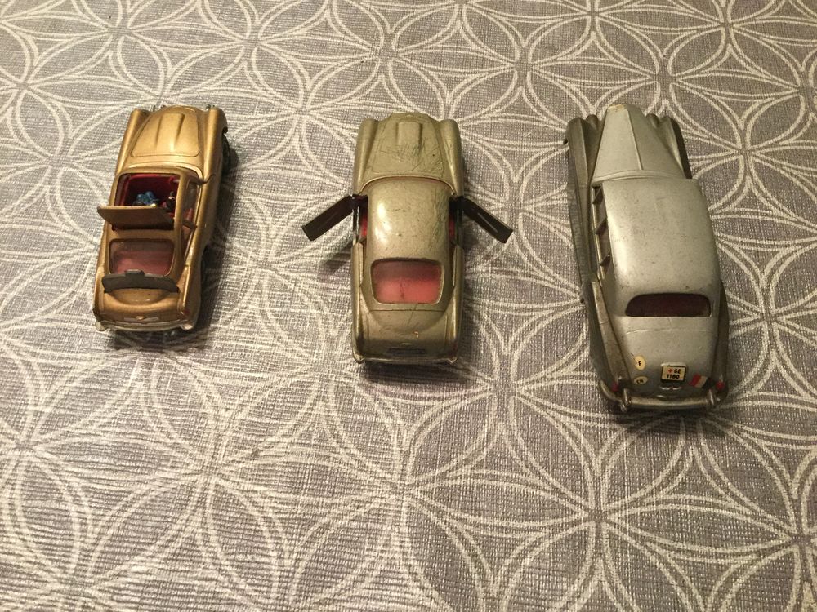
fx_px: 732
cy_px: 306
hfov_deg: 58.4
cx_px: 408
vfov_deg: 45.4
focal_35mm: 31
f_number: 2.4
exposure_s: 1/20
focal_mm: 3.3
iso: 200
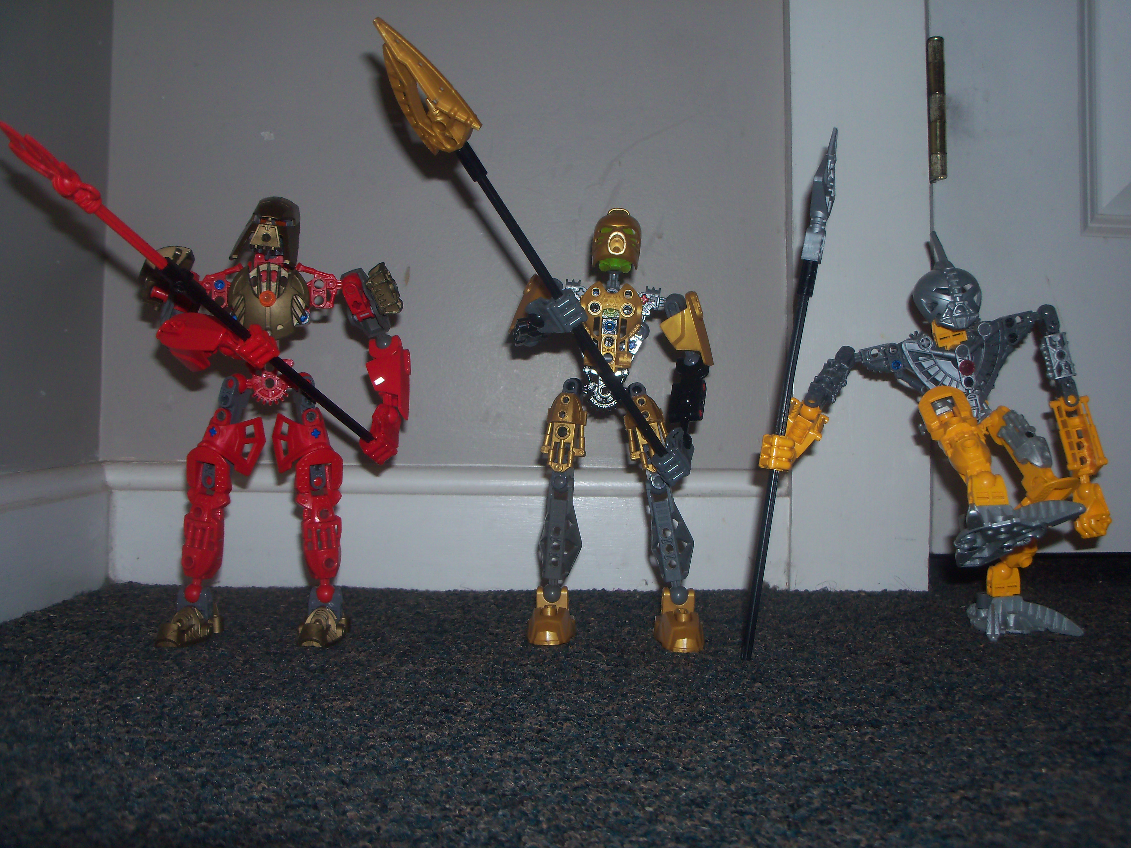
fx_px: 1144
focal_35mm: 35
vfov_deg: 40.7
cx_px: 566
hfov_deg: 52.6
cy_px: 424
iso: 64
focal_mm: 6.3
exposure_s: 1/30
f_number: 3
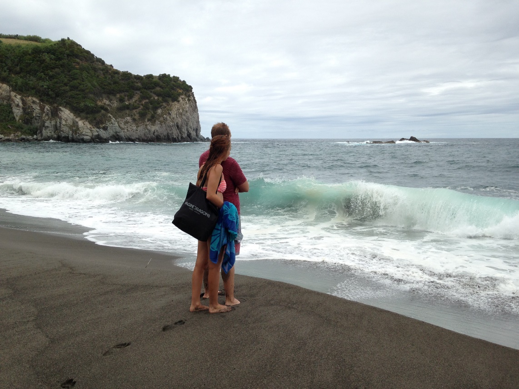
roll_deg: +0.2
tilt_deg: -8.2
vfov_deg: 43.0
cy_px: 194
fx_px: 495
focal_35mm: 33
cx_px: 260
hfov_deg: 55.3
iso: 50
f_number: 2.4
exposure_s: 1/1290
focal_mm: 4.12
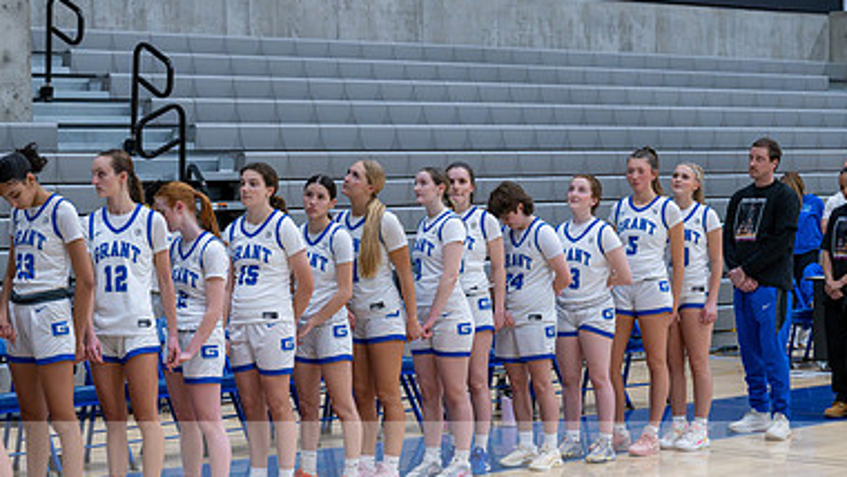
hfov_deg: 24.1
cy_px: 309
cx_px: 290
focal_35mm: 88
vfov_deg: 13.7
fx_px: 1977
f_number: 5
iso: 6400
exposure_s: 1/400
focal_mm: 55
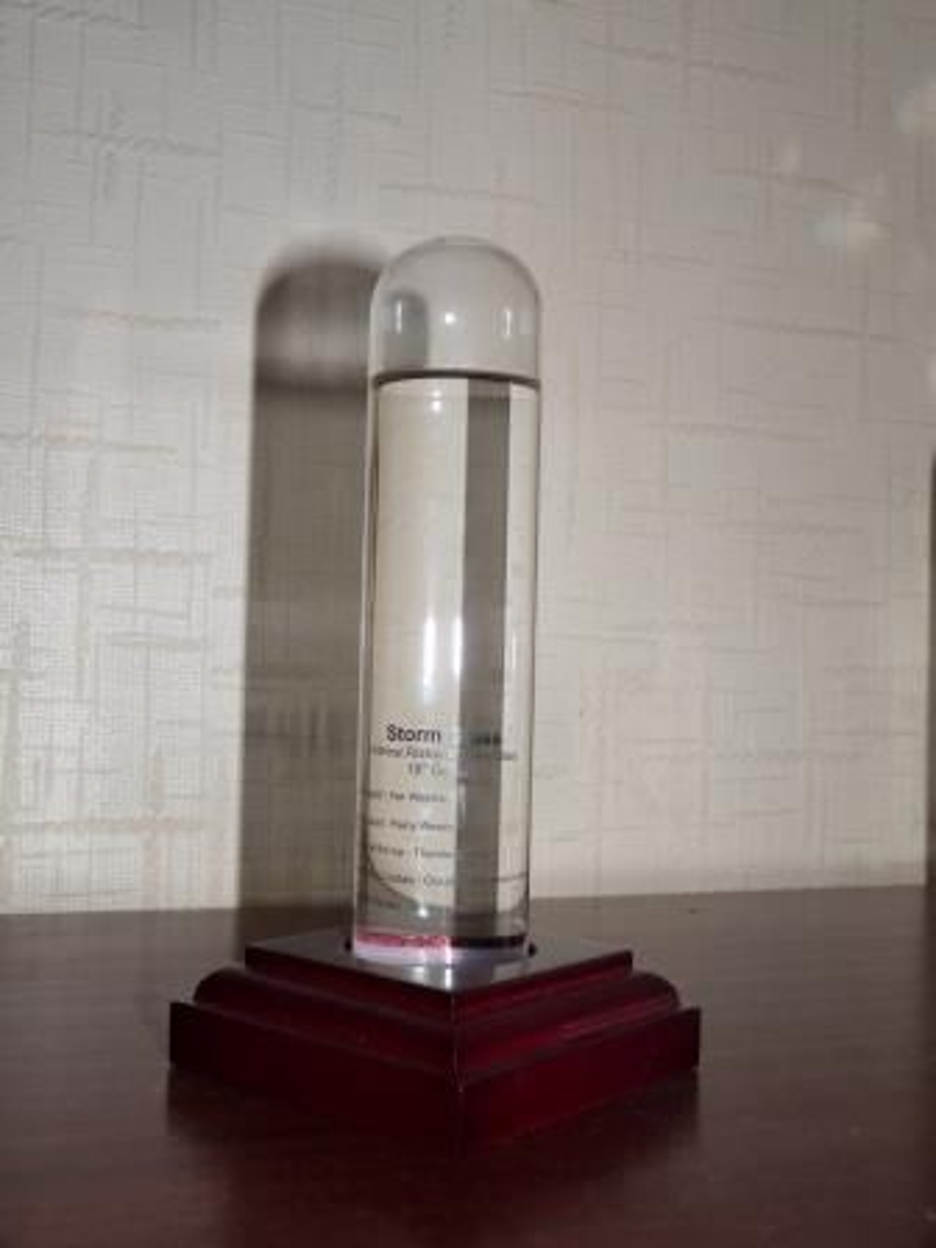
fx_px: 1478
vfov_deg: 45.8
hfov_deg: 35.1
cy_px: 624
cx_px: 468
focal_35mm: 41
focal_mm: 7.3
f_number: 3
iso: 100
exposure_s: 1/30
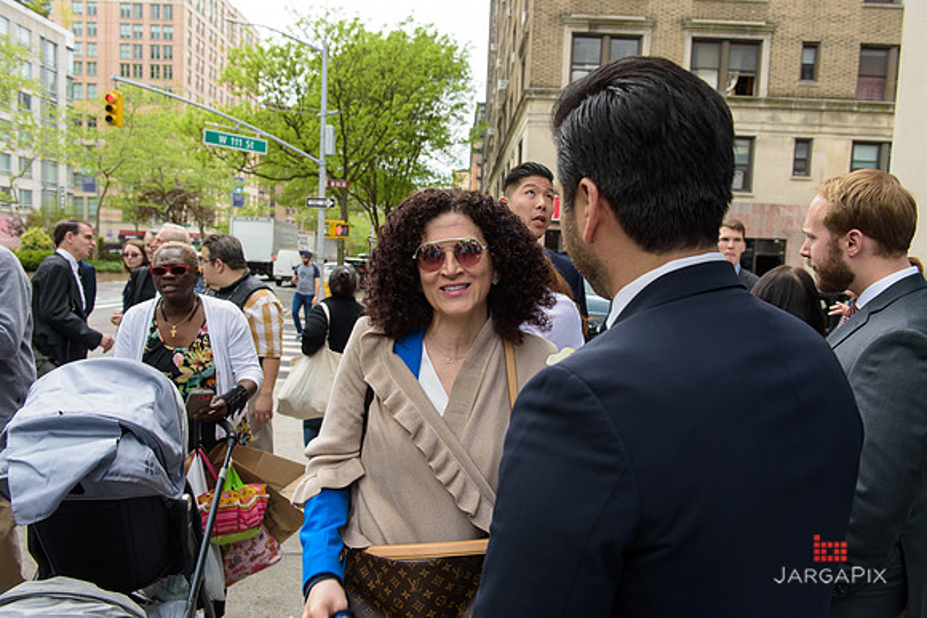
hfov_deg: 65.5
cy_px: 309
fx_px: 721
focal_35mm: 28
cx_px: 464
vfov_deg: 46.4
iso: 200
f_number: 5
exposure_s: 1/250
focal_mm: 28
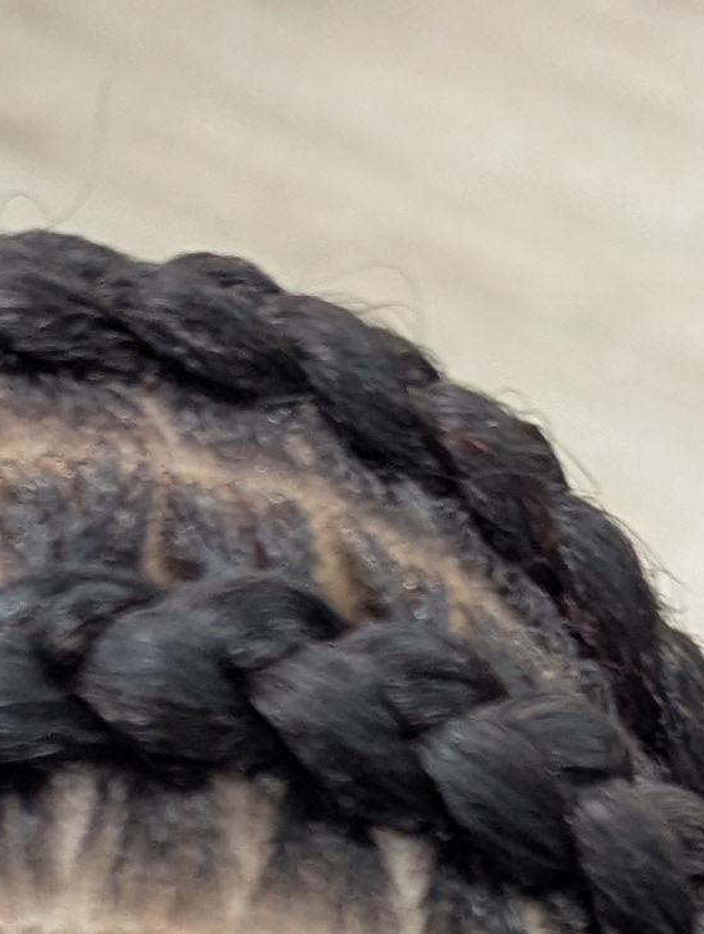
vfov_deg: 11.5
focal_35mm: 132
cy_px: 2443
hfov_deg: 11.1
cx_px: -55
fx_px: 3569
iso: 313
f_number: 1.85
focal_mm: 6.81
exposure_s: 1/120
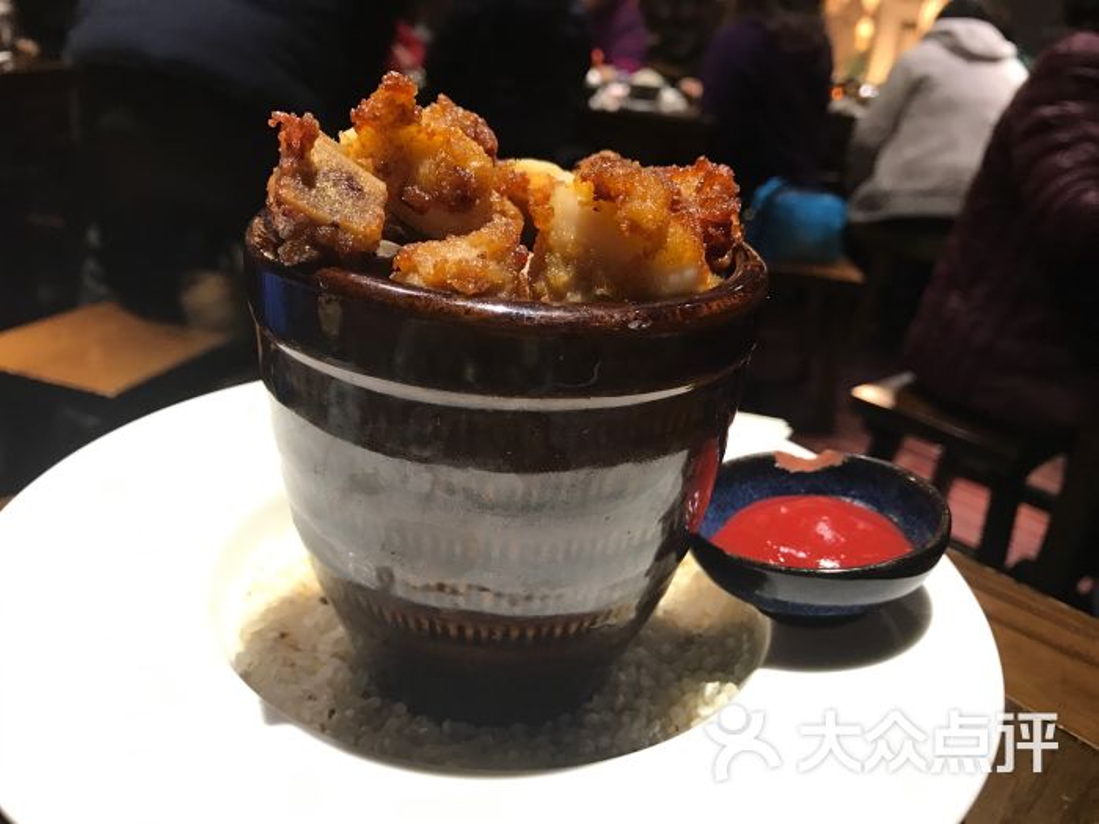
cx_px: 550
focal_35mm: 28
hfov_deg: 63.4
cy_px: 412
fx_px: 889
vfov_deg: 49.7
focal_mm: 3.99
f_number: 1.8
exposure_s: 1/20
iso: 40
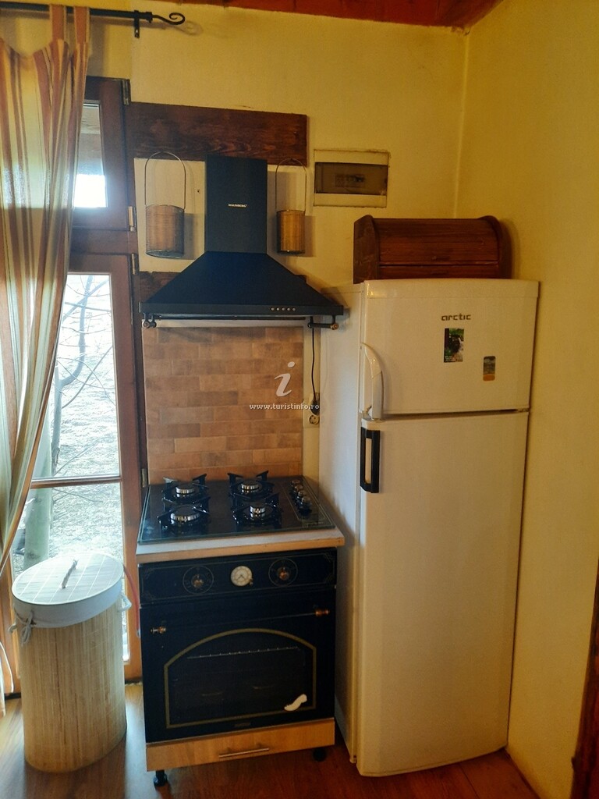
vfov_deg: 69.4
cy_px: 400
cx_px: 300
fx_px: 577
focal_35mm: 25
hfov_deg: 54.9
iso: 400
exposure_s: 1/33
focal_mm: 4.6
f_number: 2
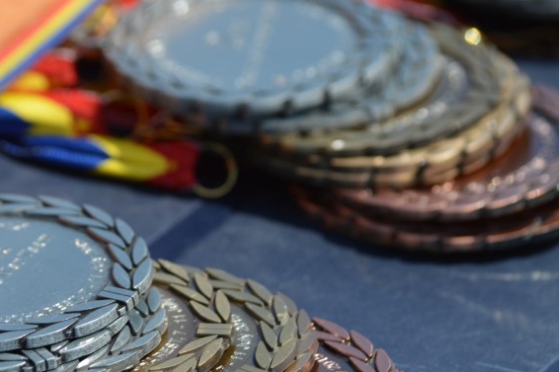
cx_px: 201
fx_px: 5588
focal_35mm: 360
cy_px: 217
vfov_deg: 3.8
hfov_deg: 5.7
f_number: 6.3
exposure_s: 1/500
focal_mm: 170
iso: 100
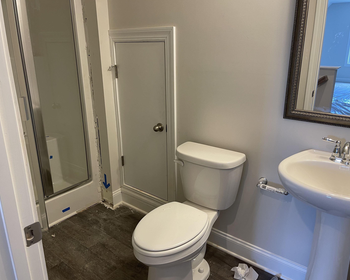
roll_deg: +0.5
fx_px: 290
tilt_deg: -17.5
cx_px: 173
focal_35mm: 28
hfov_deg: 62.2
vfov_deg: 51.5
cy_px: 140
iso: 80
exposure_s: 1/60
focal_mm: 5.1
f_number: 1.6
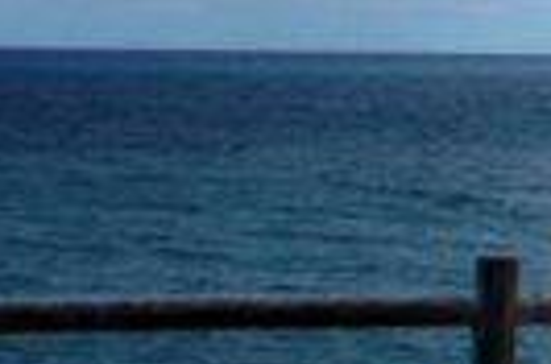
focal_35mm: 224
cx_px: 1293
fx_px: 3420
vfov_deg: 5.7
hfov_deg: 8.5
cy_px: -720
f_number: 13
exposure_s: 1/500
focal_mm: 22
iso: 200
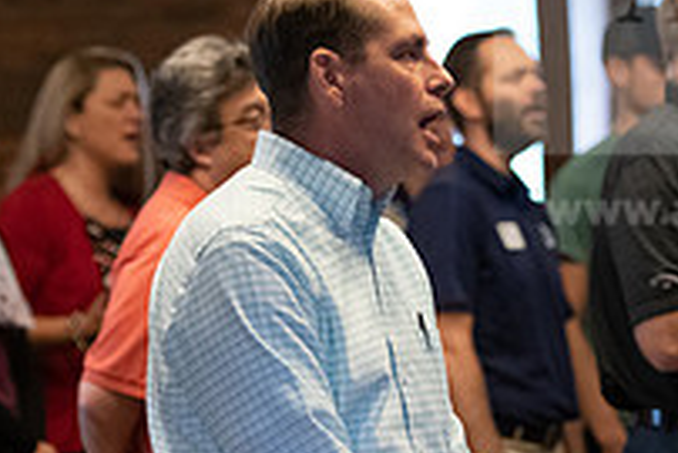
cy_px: 280
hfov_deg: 7.8
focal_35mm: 264
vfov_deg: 5.2
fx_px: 4975
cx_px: 393
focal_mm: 92
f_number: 2.8
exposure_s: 1/200
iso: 4000
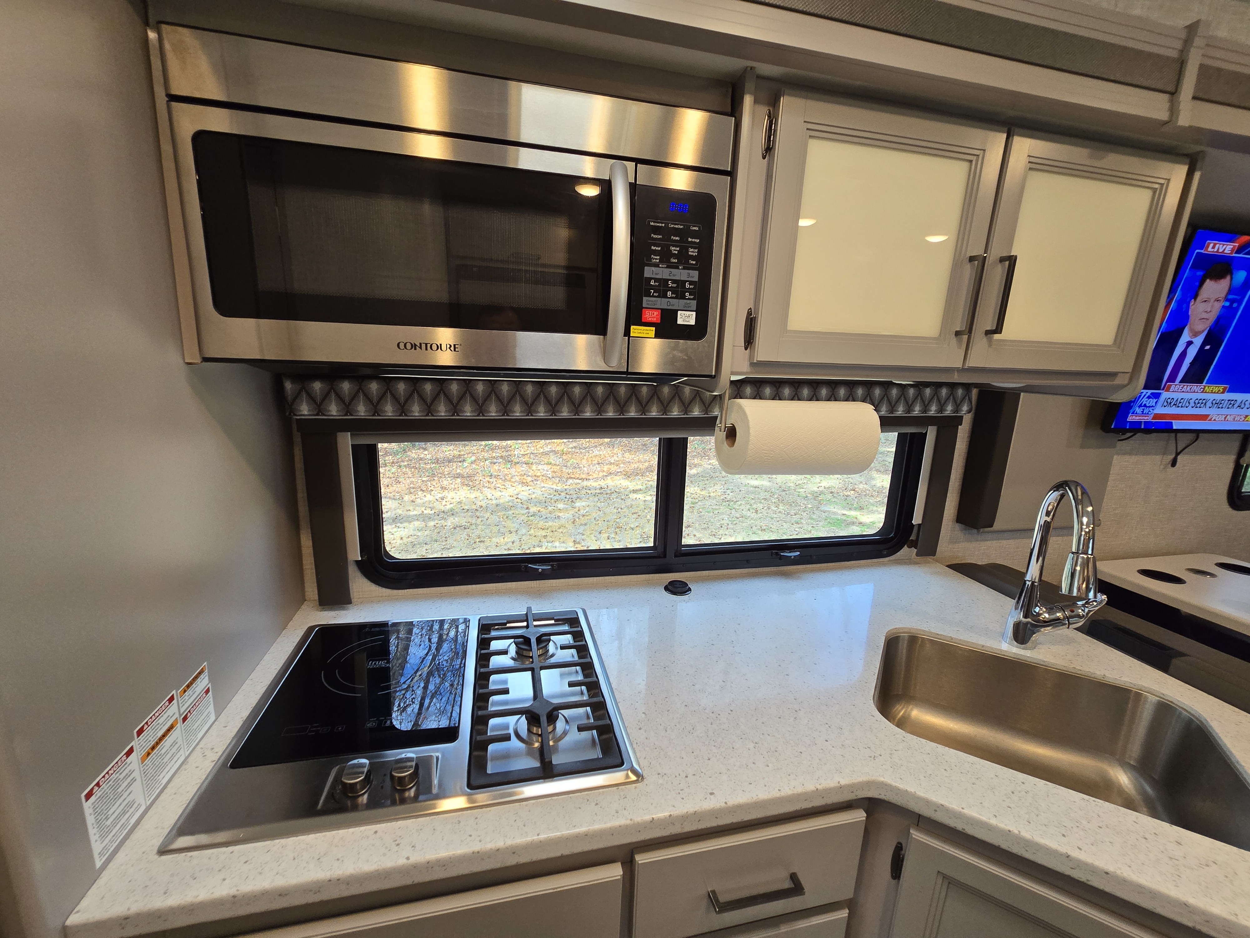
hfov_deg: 106.2
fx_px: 469
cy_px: 469
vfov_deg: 89.9
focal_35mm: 13
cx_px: 625
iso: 160
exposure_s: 1/100
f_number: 2.2
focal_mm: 2.2
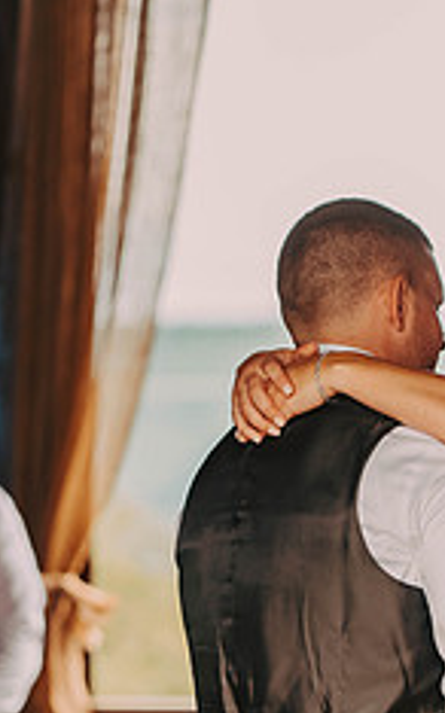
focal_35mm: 303
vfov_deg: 6.9
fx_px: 5887
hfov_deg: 4.3
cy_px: 504
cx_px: 408
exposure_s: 1/400
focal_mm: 120
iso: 400
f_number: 2.8
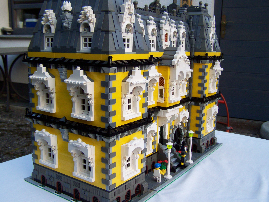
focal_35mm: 38
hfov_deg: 49.0
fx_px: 295
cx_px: 134
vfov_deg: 37.7
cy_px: 101
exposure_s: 1/60
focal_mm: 6.3
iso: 100
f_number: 2.8
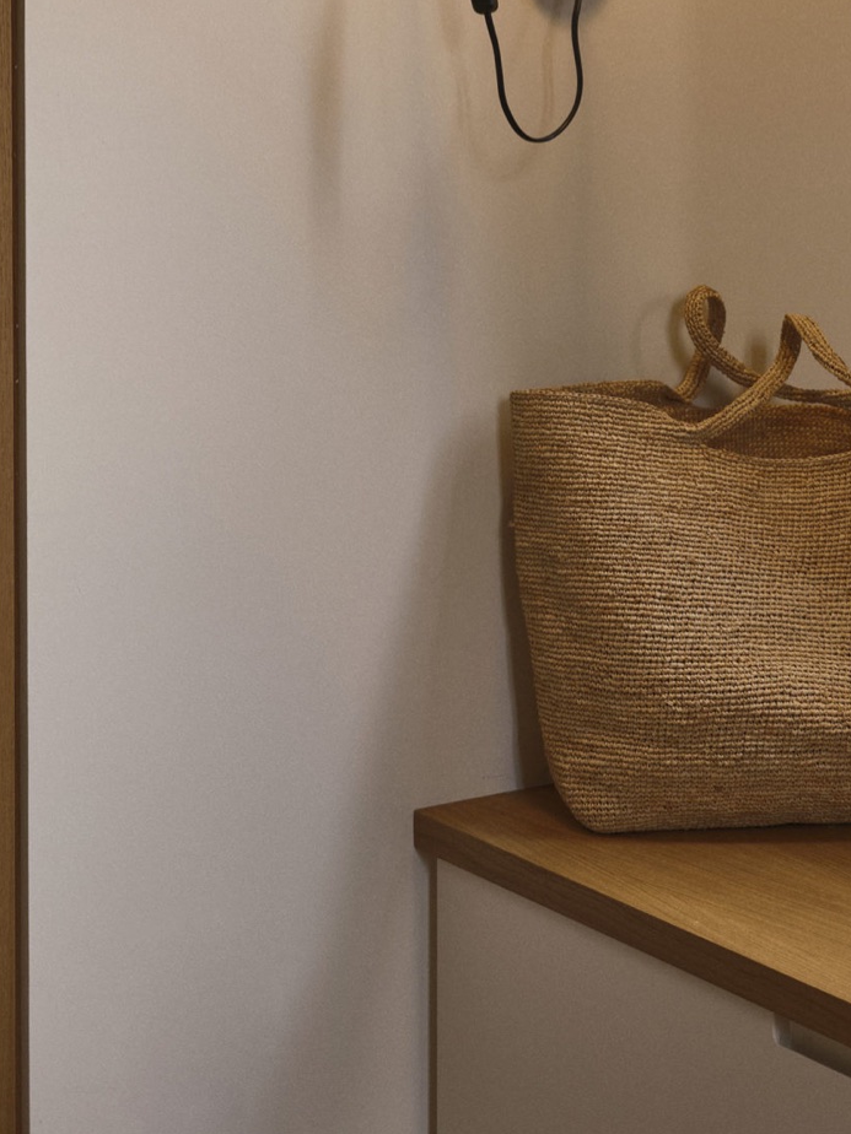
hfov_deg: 16.4
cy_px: 20
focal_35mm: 90
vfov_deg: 21.1
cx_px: 569
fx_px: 2950
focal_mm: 49
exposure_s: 1/8
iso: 200
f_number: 9
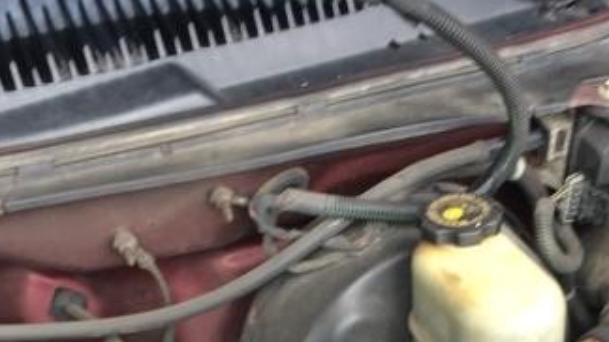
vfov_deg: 14.2
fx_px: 1259
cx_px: 430
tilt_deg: -42.0
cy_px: 549
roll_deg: +0.8
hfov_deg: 26.9
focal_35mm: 78
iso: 32
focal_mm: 4.15
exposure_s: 1/60
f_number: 2.2
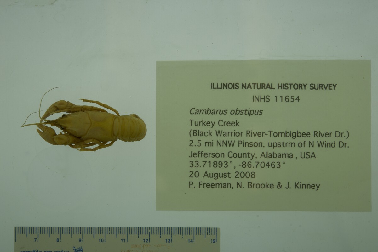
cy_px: 126
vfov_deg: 22.6
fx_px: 630
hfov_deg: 33.4
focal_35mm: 60
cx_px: 189
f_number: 10
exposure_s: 1/160
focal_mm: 60
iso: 100
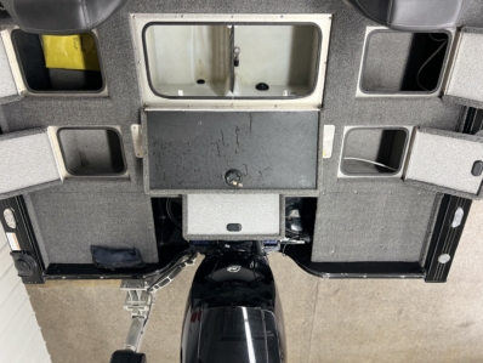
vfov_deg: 53.1
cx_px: 242
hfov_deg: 67.3
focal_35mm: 26
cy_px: 182
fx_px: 363
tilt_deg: -63.2
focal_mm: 5.7
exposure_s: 1/60
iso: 200
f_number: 1.5
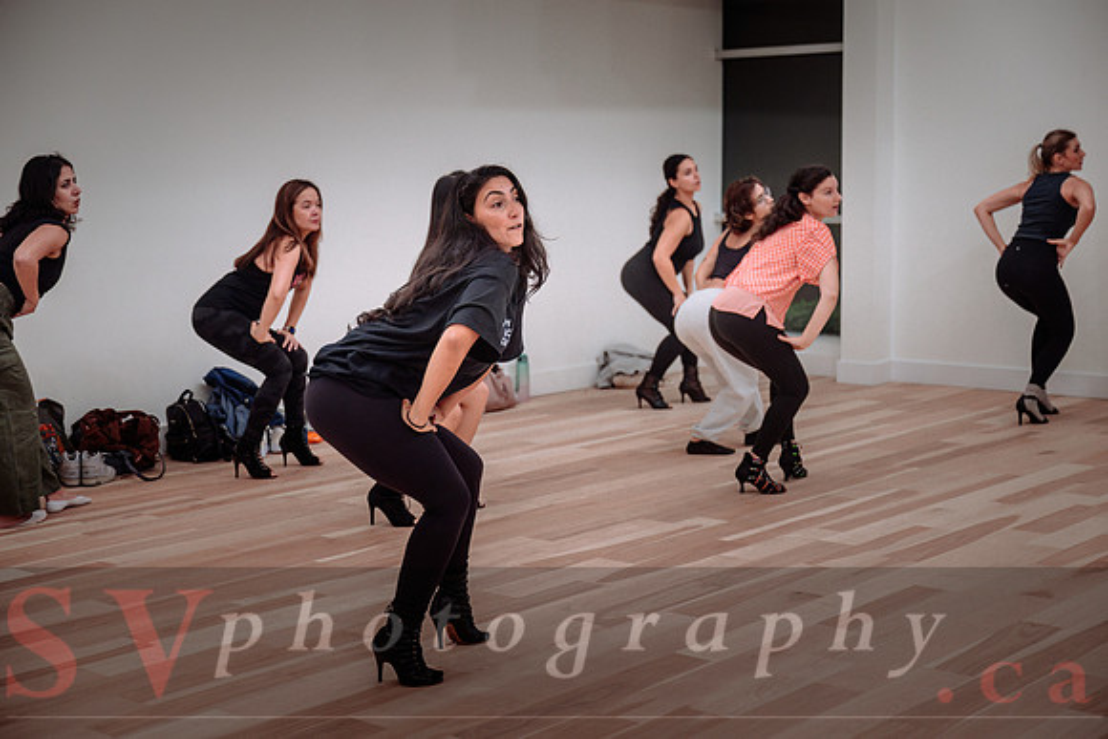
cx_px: 554
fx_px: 1632
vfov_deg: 25.5
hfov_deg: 37.5
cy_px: 370
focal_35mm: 53
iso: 1600
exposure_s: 1/200
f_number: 2.8
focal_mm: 53
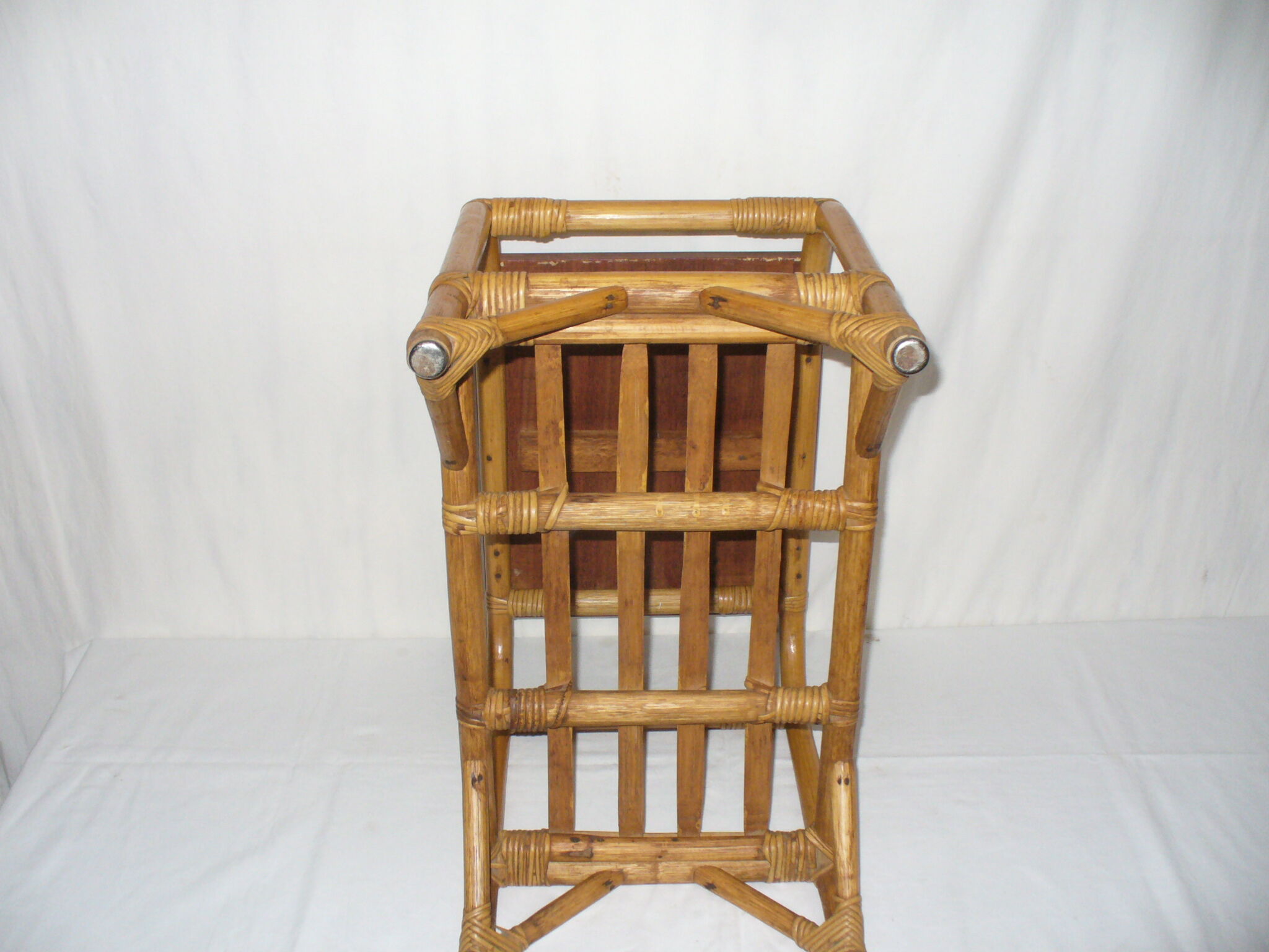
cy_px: 476
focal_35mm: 37
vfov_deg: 38.7
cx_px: 634
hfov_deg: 50.1
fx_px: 1356
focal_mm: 6.1
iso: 200
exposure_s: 1/30
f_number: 2.8
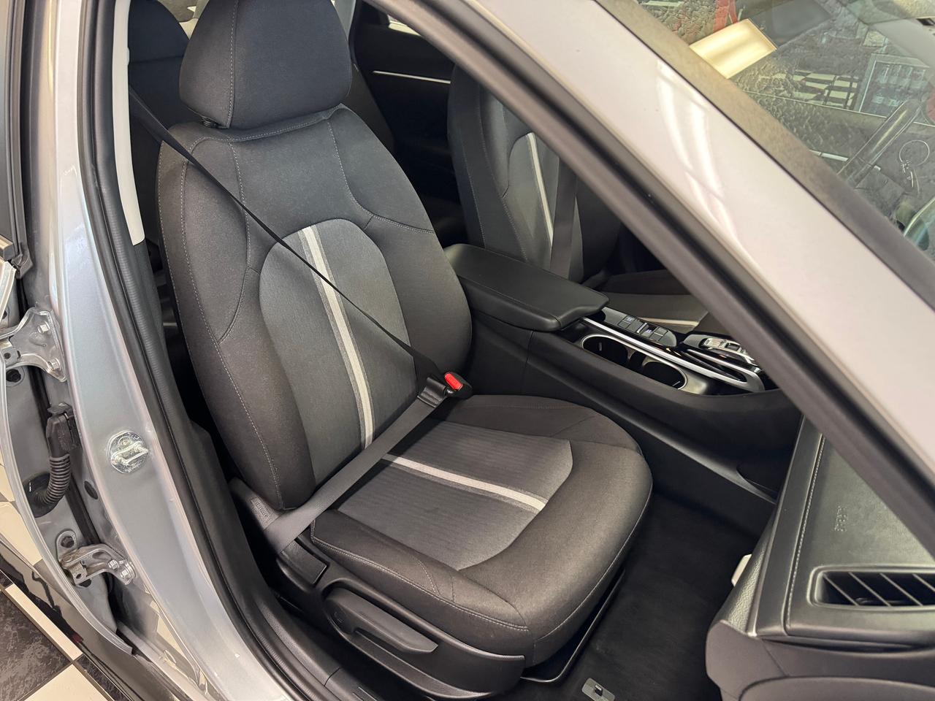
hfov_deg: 71.6
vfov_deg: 56.8
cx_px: 468
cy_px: 350
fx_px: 648
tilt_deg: -33.9
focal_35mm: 24
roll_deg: -3.0
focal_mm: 6.76
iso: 640
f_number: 1.78
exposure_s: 1/60
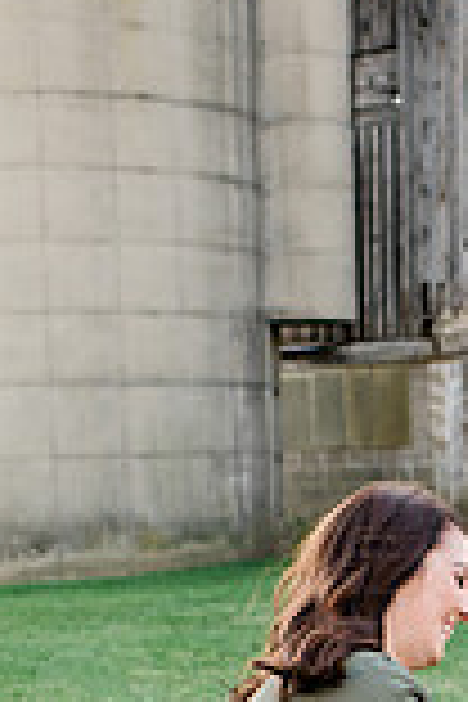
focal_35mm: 101
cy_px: 693
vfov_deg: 19.6
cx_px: 616
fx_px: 1969
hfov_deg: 13.1
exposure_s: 1/640
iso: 200
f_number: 3.2
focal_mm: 35
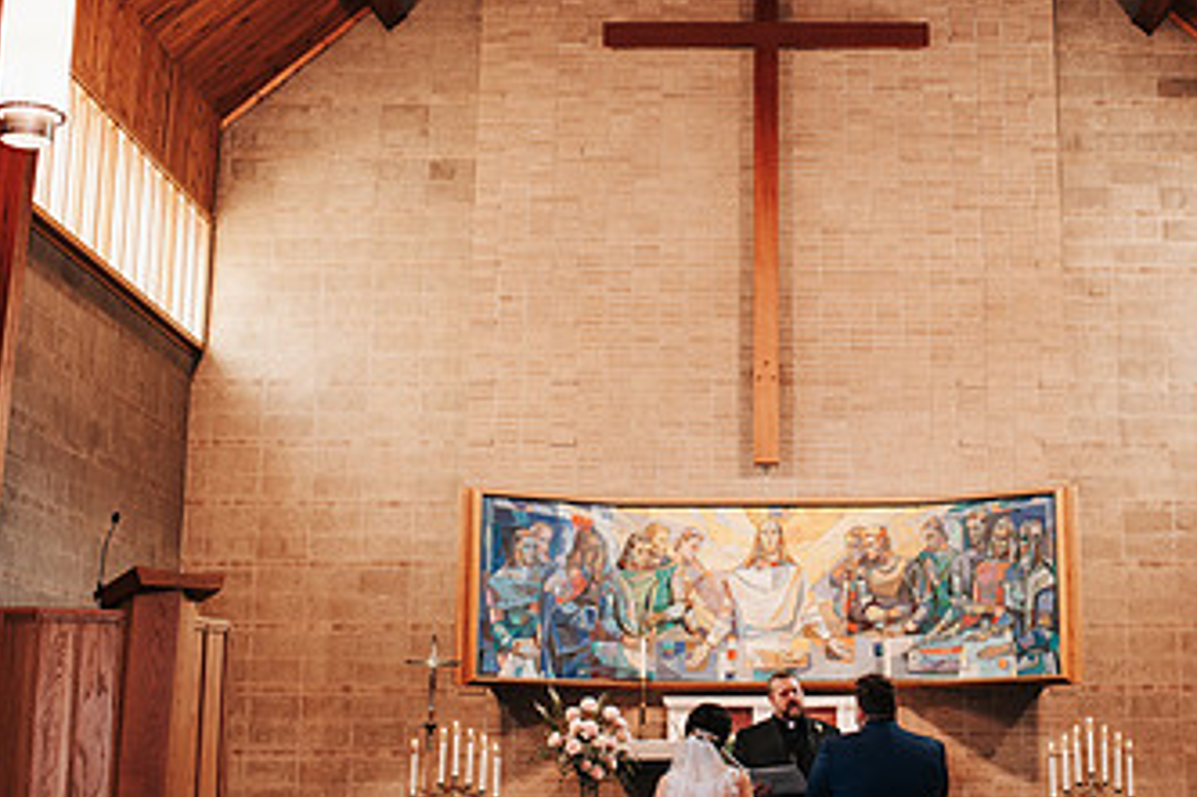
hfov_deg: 32.2
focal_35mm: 62
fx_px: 2060
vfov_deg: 21.8
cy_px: 272
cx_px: 782
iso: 500
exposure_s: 1/125
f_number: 3.2
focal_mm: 35
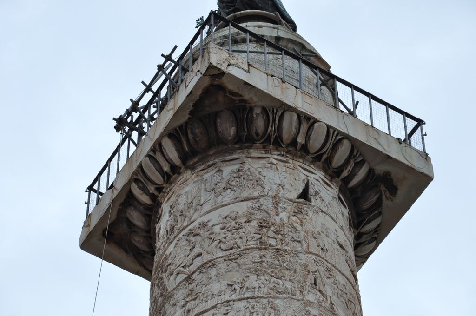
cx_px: 238
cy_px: 158
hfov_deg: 13.1
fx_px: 2080
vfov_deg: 8.7
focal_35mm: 158
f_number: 10
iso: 200
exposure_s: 1/250
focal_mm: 105
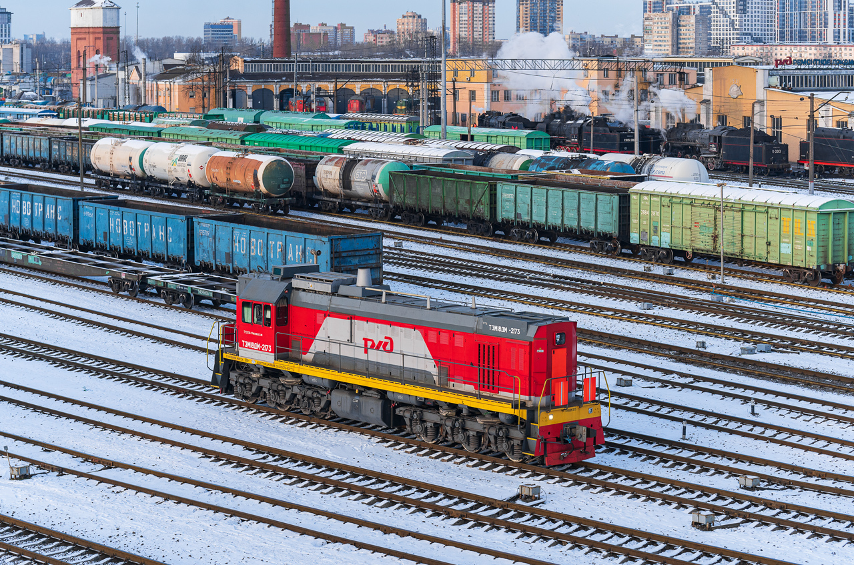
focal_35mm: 75
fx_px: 1775
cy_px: 282
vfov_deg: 18.1
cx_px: 427
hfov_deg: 27.1
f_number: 6.3
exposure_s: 1/400
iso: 400
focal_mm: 75
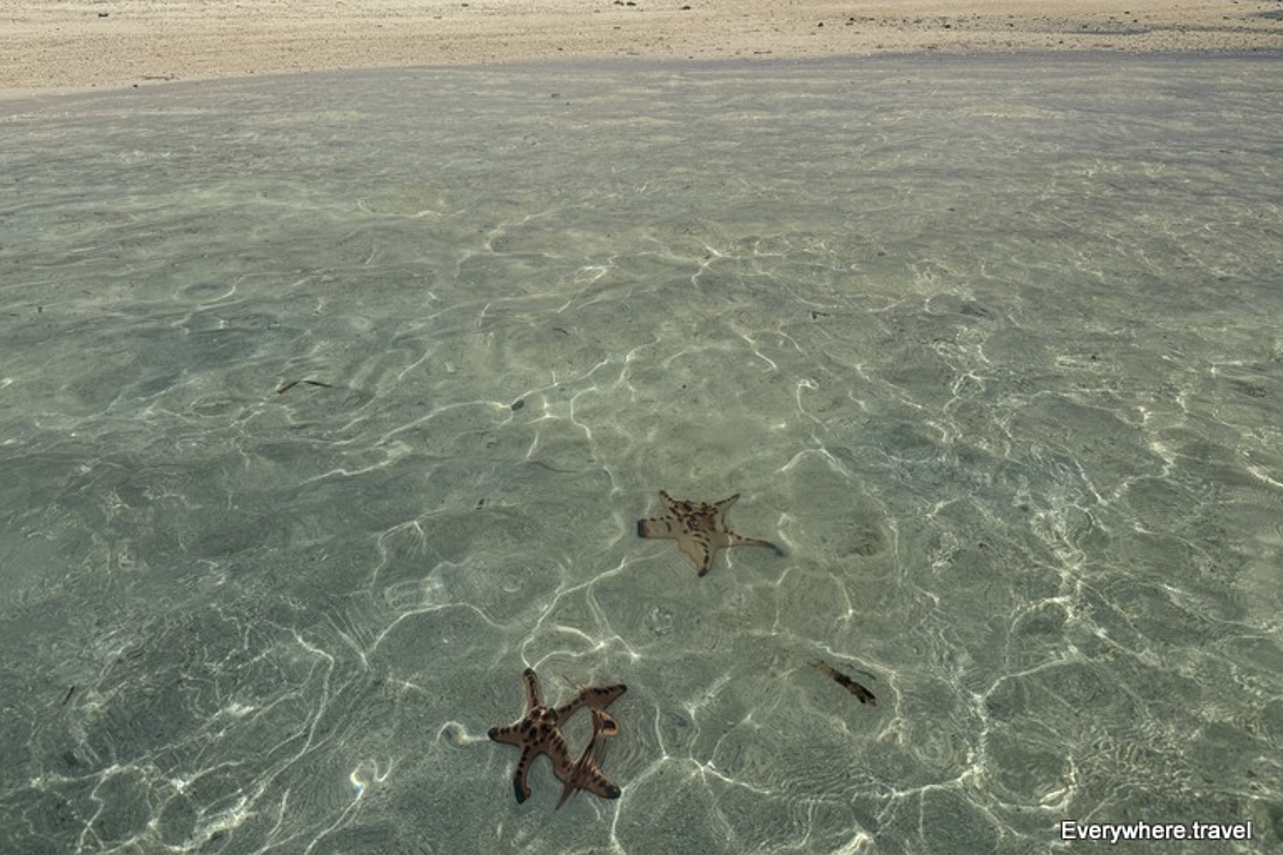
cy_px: 371
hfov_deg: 69.4
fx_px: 927
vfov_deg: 49.4
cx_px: 618
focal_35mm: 26
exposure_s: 1/14286
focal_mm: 6.76
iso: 64
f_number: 1.78
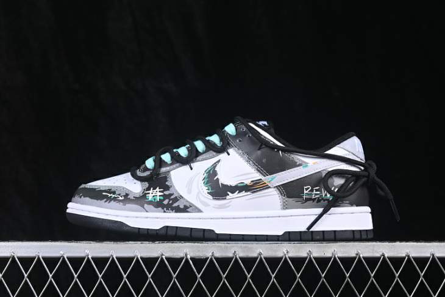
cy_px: 148
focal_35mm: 75
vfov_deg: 18.2
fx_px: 927
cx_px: 222
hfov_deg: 27.0
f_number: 7.1
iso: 160
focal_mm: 50
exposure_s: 1/80
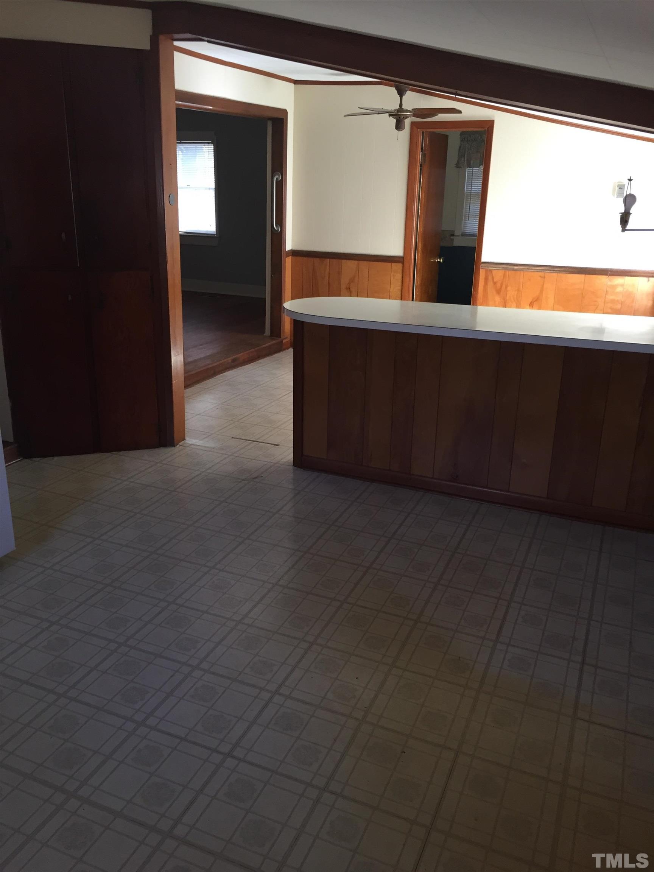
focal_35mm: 29
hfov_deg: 48.2
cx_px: 327
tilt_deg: -18.1
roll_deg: -0.4
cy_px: 436
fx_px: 731
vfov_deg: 61.7
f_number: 2.2
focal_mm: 4.15
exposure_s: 1/30
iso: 80
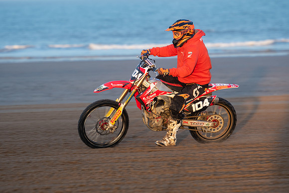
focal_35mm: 241
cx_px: 144
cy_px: 96
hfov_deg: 8.5
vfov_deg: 5.7
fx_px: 1933
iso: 200
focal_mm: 155
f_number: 2.8
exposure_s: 1/400
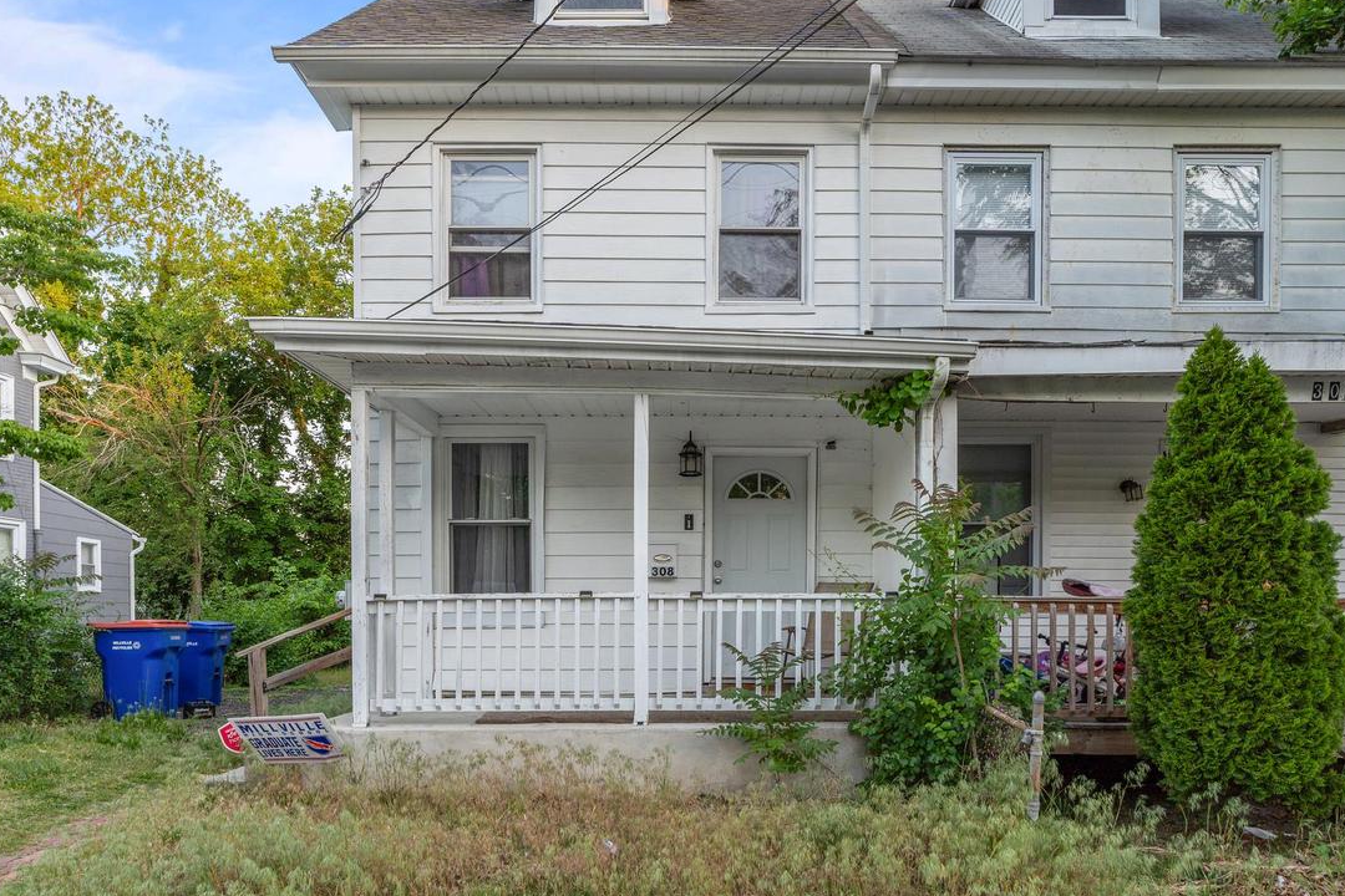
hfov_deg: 73.7
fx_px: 897
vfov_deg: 52.9
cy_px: 381
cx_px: 665
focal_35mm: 24
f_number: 8
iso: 320
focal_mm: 18
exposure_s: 1/30
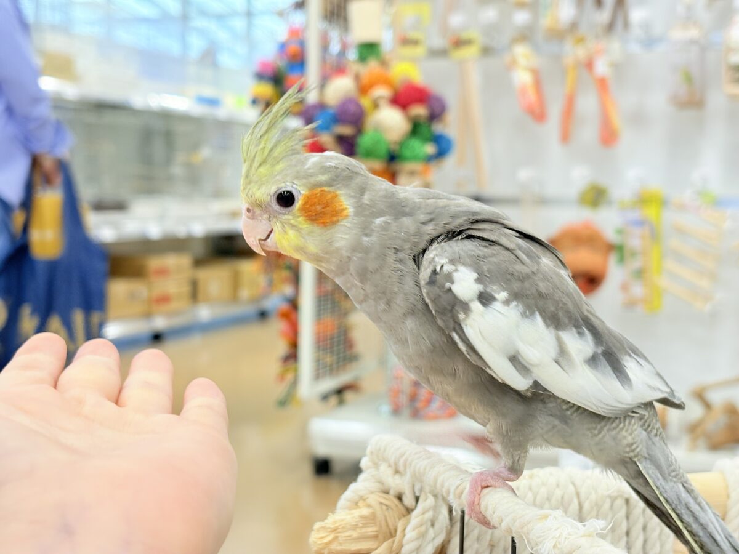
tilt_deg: -4.2
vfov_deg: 28.0
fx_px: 1110
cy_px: 277
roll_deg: +0.0
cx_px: 370
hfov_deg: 36.8
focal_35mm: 52
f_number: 1.6
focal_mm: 5.96
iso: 100
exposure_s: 1/100
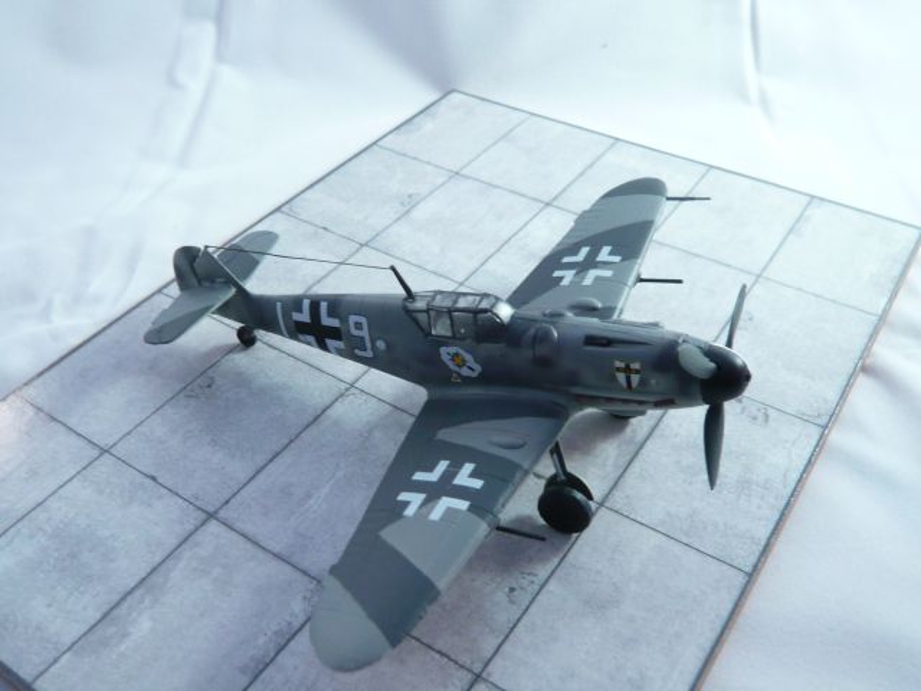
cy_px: 346
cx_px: 460
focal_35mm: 34
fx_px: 905
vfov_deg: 41.8
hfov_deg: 54.0
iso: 200
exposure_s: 1/10
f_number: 2.8
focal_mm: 4.6
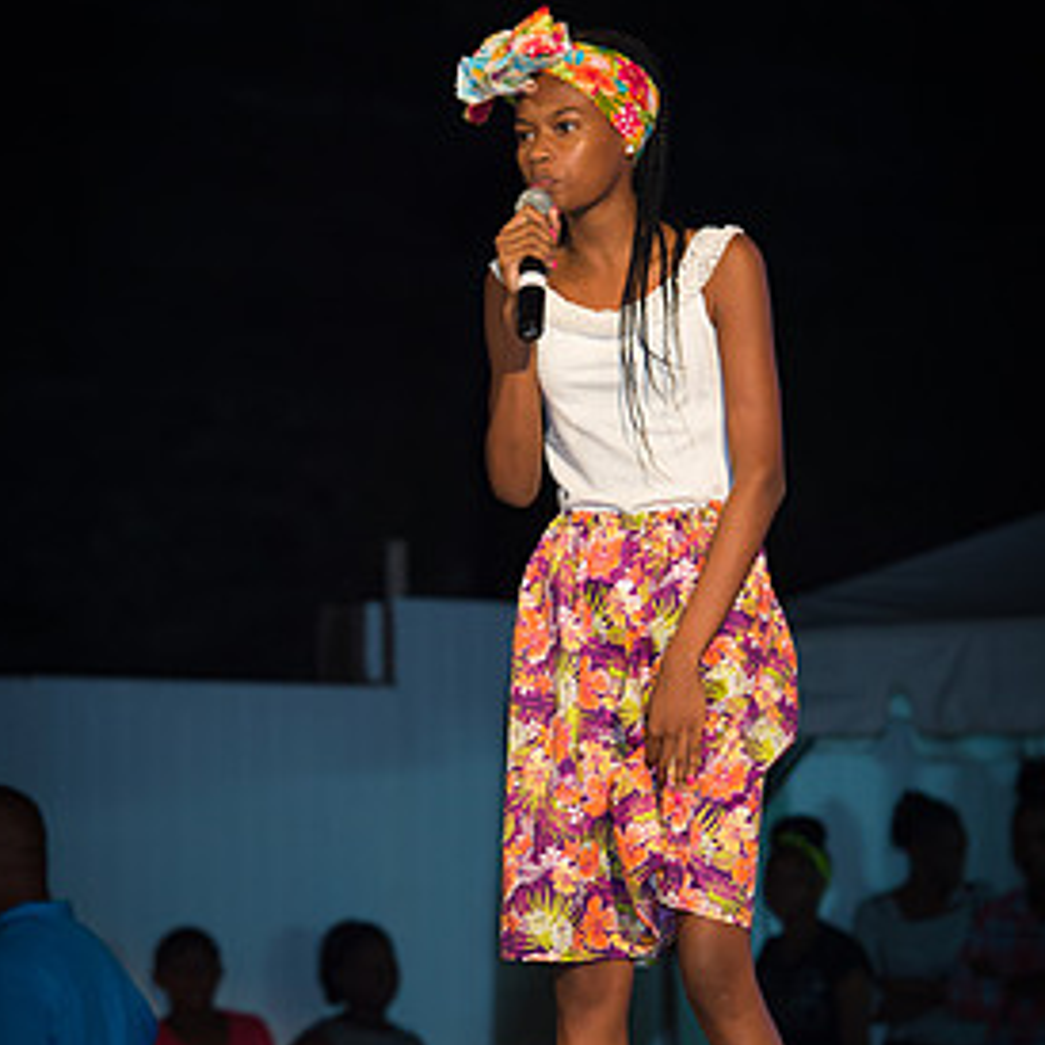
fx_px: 7377
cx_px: 517
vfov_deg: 8.1
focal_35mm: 216
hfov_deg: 8.1
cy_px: 545
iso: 2000
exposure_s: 1/160
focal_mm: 155
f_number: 5.6
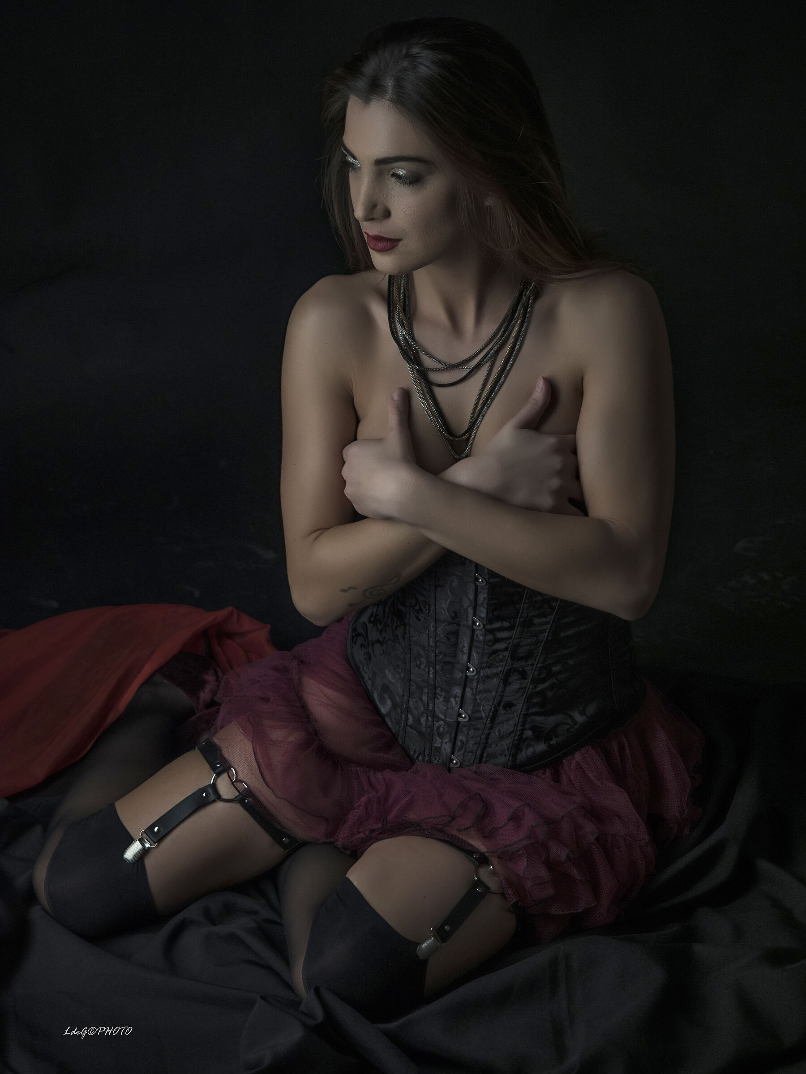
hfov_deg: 18.4
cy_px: 537
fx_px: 2484
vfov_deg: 24.4
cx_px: 403
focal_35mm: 80
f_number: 2.8
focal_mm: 40
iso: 100
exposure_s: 1/30
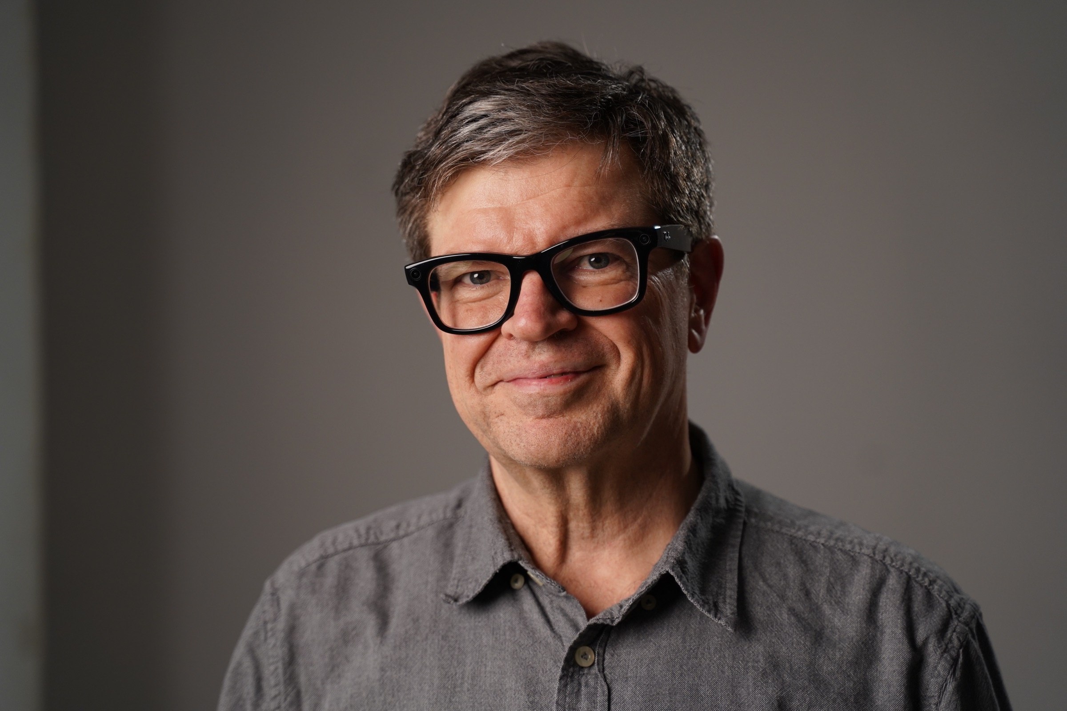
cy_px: 356
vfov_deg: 21.6
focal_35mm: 63
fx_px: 1867
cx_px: 534
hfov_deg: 31.9
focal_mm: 63
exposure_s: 1/200
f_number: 2.8
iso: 400
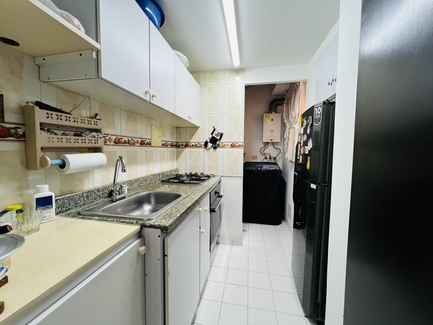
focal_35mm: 13
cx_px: 216
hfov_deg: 106.2
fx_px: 163
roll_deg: -1.0
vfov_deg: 89.9
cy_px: 162
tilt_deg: -5.0
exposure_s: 1/120
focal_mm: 1.57
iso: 160
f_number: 1.8
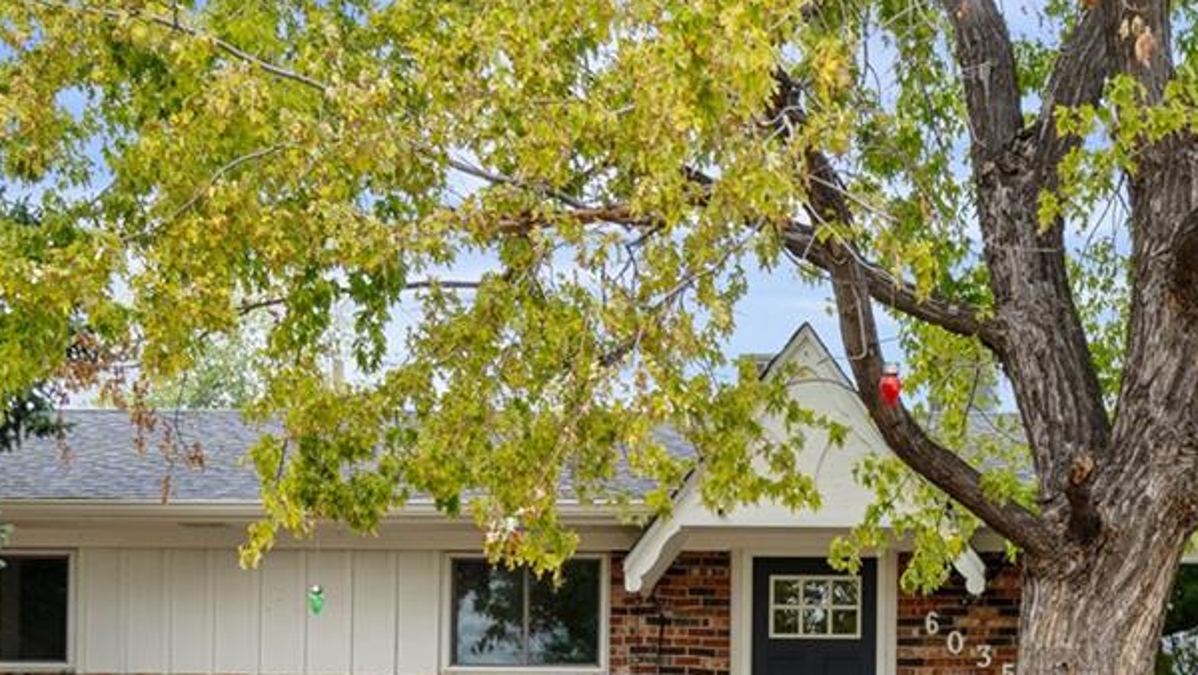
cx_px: 960
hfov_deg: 30.6
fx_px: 2129
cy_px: 867
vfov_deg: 17.0
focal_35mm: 67
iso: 320
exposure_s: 1/100
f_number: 6.3
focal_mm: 24
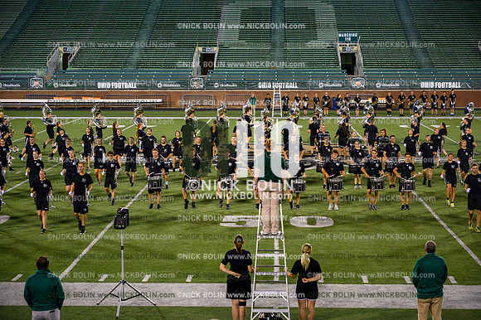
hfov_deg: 28.9
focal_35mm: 70
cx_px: 240
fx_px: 935
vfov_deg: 19.4
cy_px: 160
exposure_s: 1/1000
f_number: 4
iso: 4000
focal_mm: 70
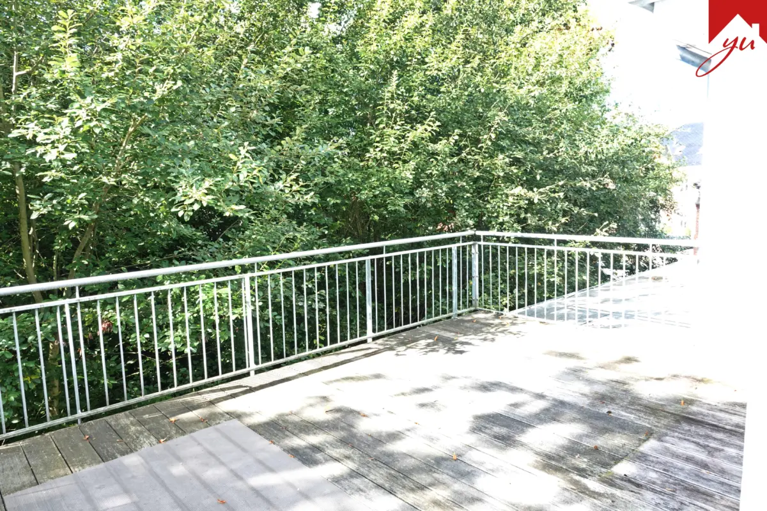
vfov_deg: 53.1
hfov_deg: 73.7
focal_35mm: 24
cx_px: 384
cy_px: 256
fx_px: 511
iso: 400
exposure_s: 1/40
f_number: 8
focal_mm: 8.8
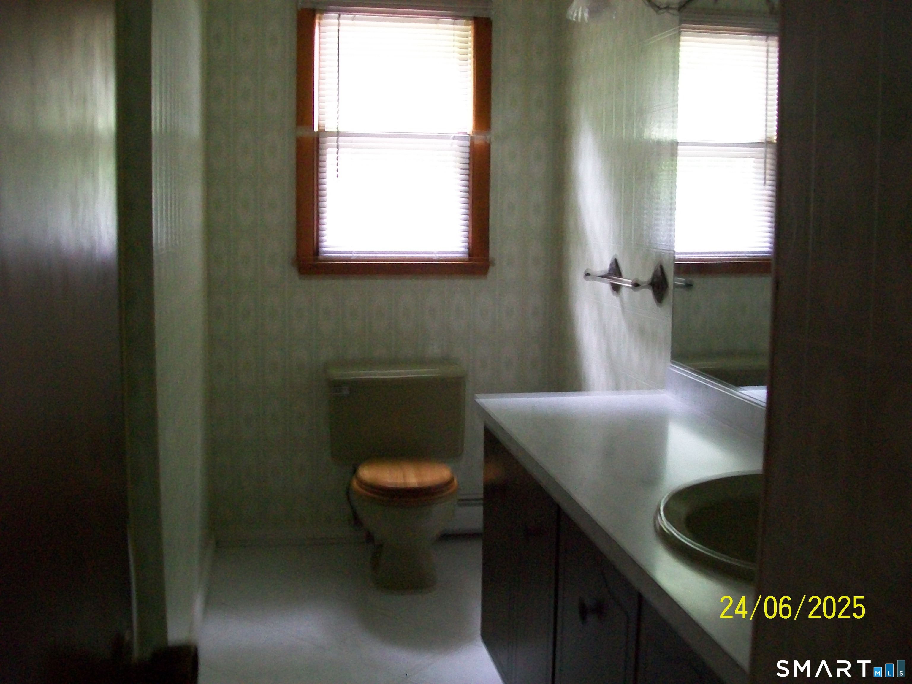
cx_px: 456
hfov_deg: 51.4
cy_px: 342
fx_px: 948
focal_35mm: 36
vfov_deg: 39.7
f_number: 2.7
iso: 200
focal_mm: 6
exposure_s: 1/8
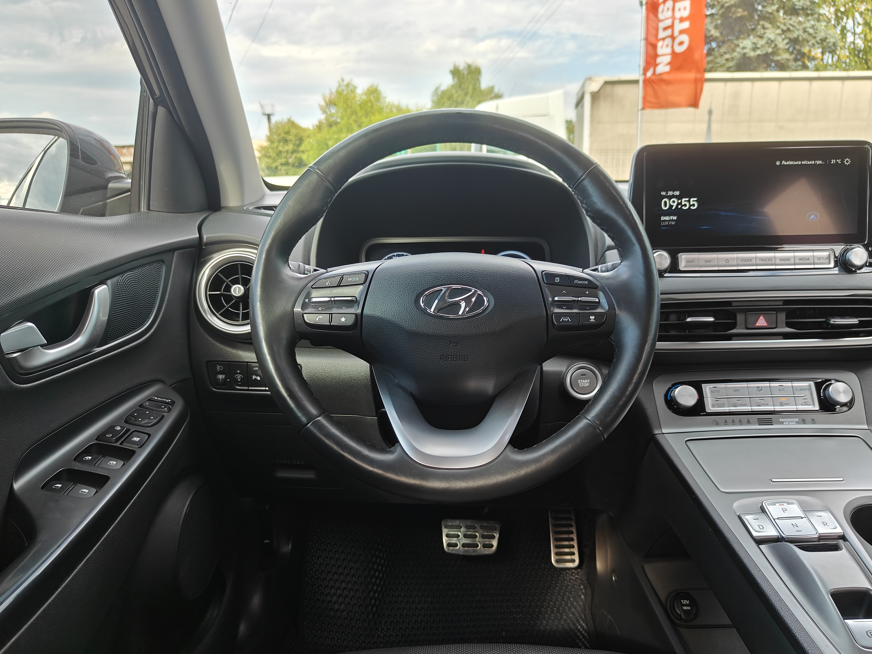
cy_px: 351
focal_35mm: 26
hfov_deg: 67.2
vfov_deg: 53.0
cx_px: 463
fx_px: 655
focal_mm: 5.59
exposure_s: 1/365
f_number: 1.8
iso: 50
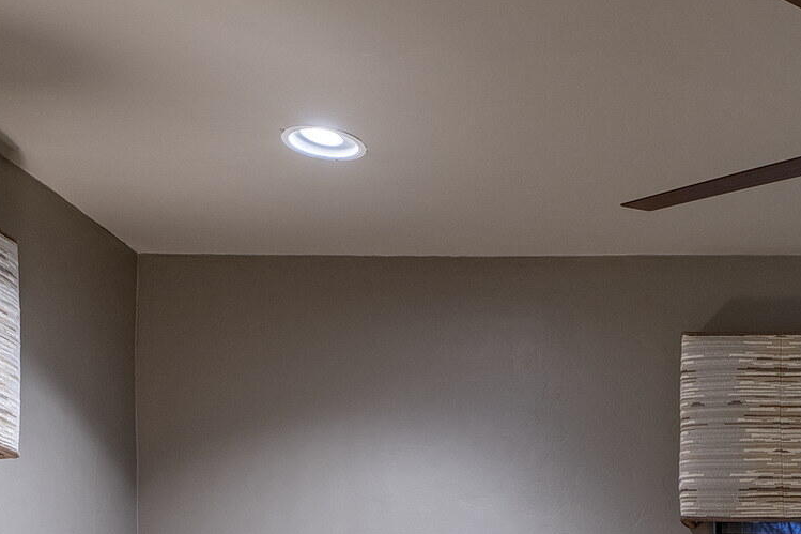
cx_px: 1057
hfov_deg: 24.6
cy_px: 892
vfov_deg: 16.7
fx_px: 1579
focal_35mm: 71
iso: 200
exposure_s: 1/4
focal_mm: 19
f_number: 9
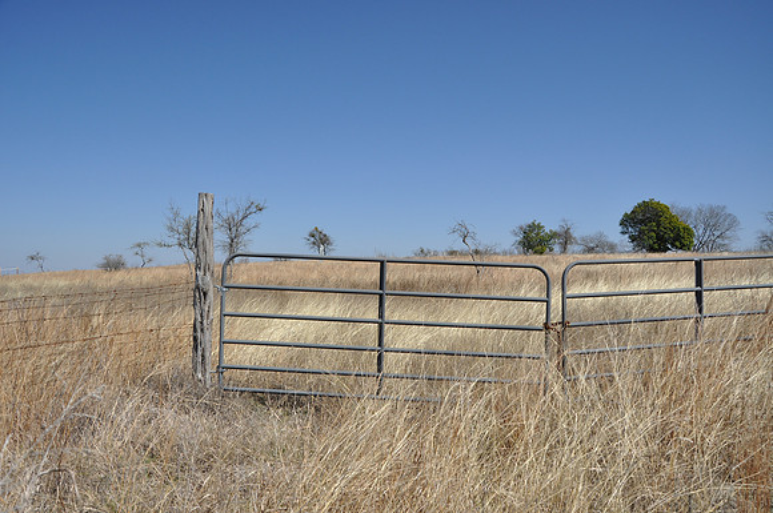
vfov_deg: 41.6
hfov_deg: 59.6
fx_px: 675
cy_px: 256
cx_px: 386
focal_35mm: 32
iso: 200
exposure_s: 1/250
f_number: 8
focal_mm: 21
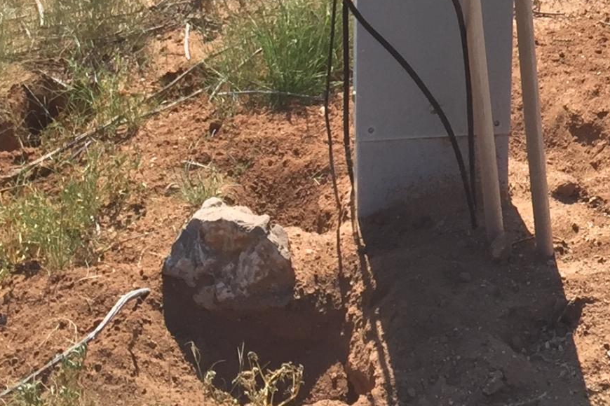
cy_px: -341
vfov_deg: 12.0
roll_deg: +0.5
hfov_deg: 19.3
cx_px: 550
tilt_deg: -11.0
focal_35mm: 104
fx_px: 1762
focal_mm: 4.15
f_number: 2.2
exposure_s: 1/1582
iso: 32
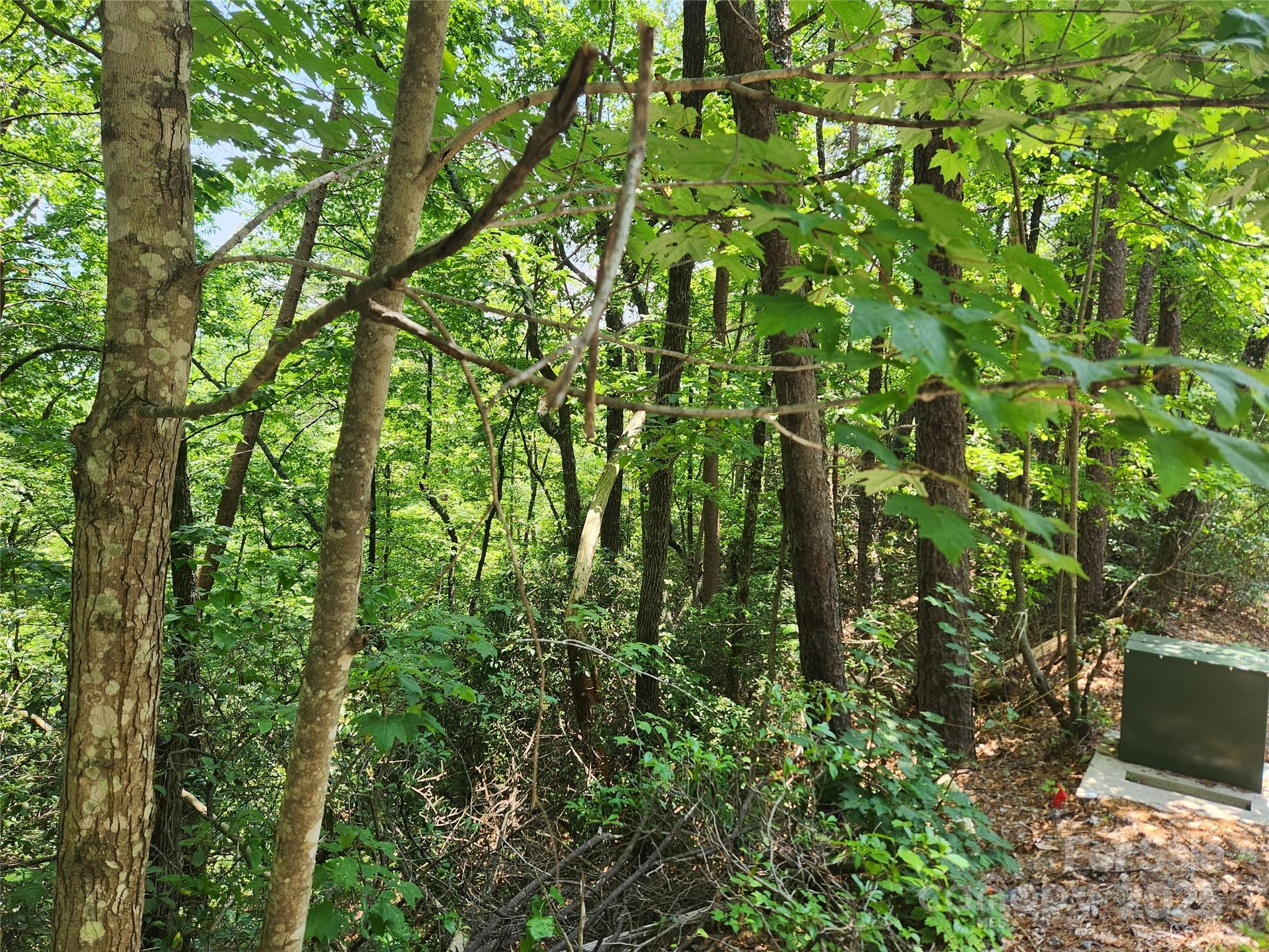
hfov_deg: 73.9
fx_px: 843
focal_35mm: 23
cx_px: 634
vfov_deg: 58.9
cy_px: 476
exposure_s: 1/180
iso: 32
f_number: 1.8
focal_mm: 5.4
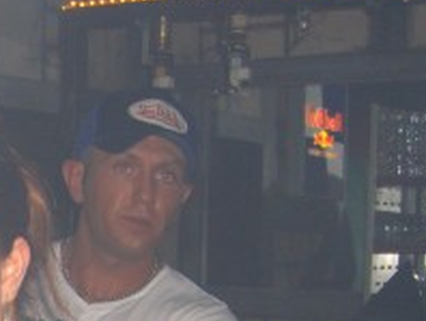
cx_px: -108
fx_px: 1417
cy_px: 457
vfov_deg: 12.4
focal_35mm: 115
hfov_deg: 16.3
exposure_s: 1/60
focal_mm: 7.9
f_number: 2.8
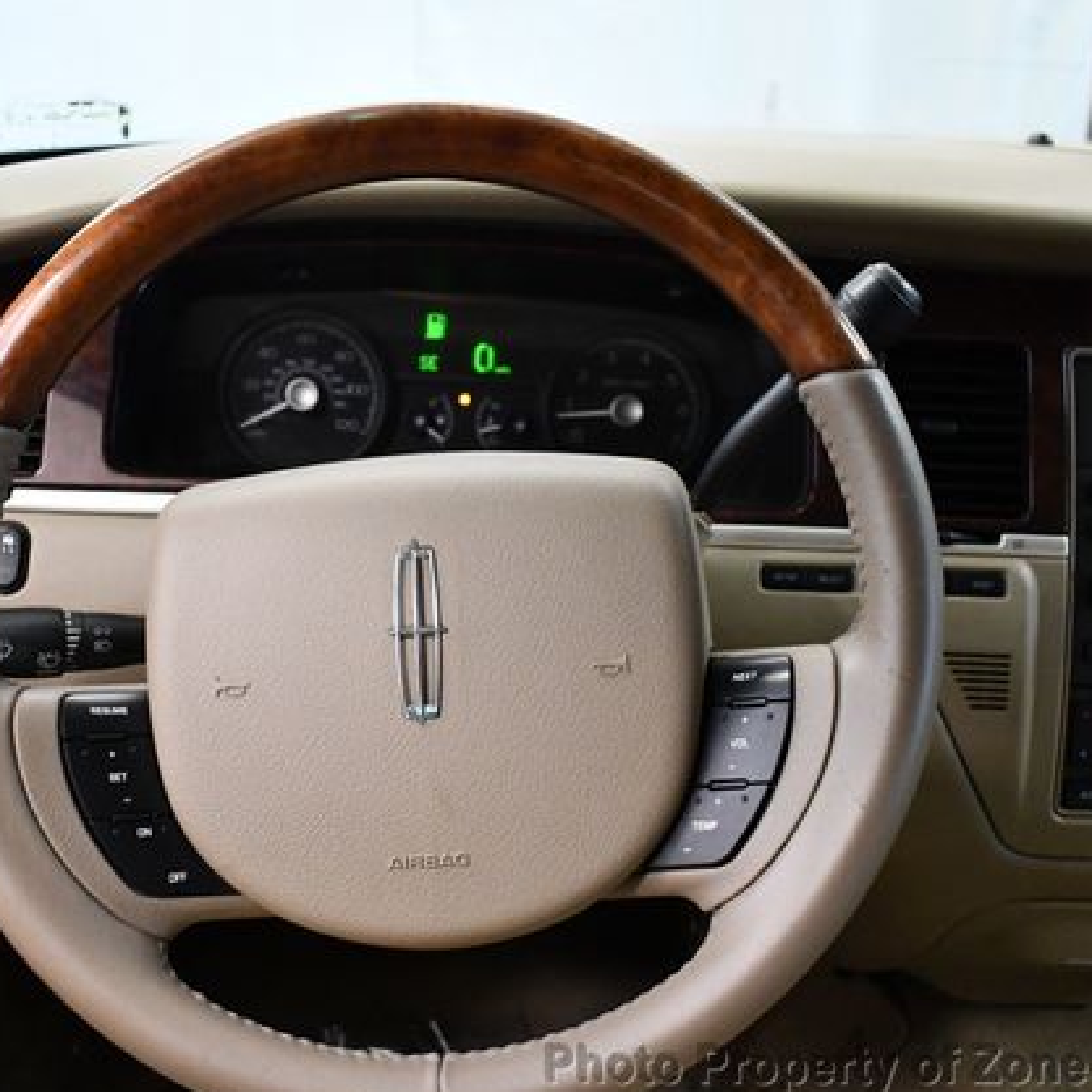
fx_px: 1677
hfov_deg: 36.0
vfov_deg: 36.1
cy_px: 555
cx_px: 513
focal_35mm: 47
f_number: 3.5
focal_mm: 18
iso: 2500
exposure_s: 1/125
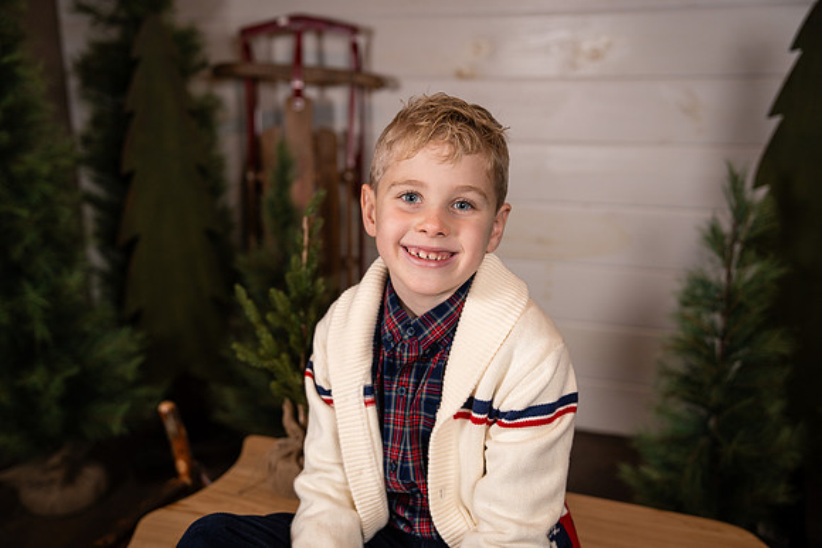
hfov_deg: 50.7
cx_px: 411
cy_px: 274
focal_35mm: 38
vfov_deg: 35.1
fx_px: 868
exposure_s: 1/250
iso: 200
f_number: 2.8
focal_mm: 38
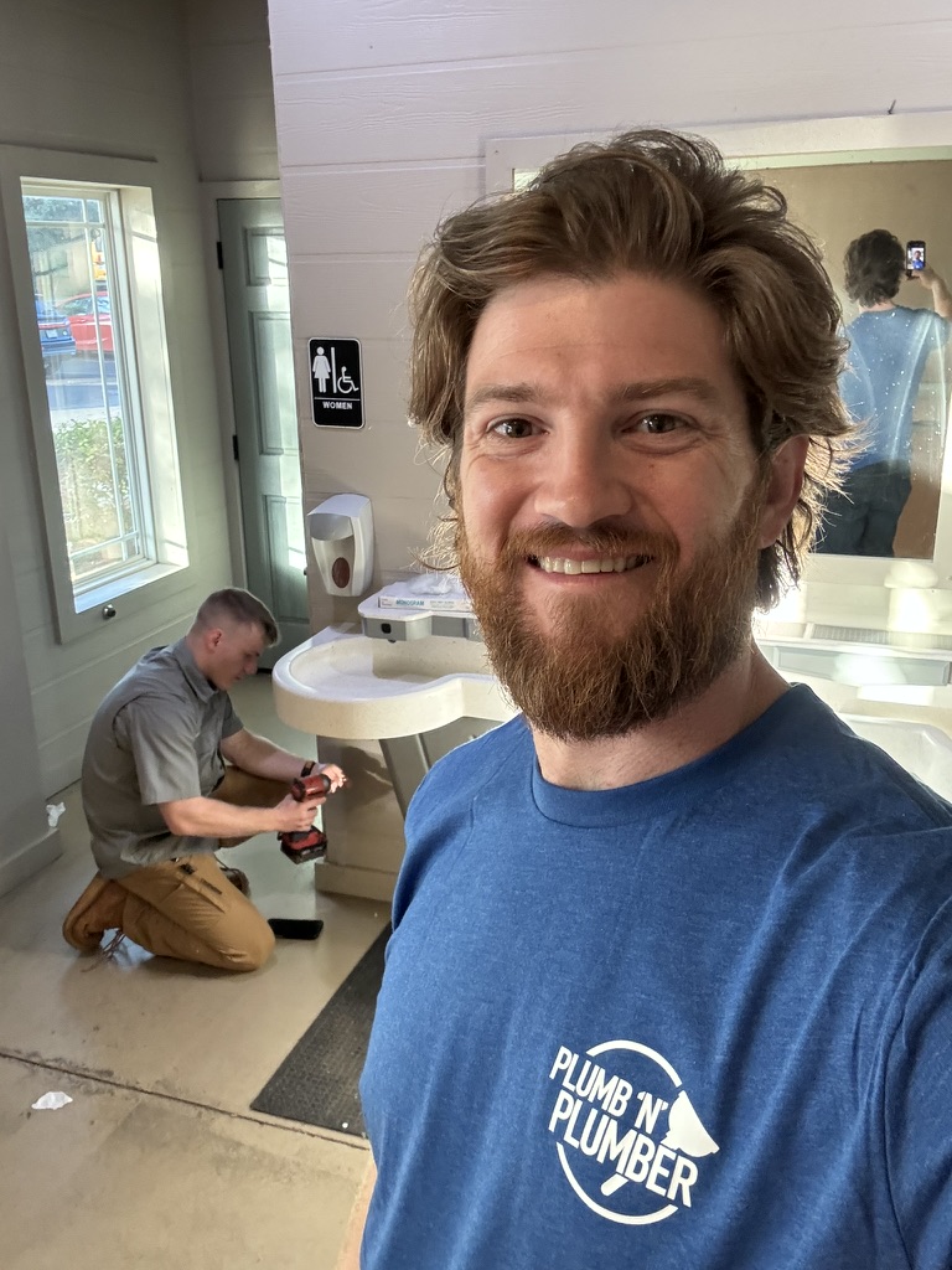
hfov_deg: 46.8
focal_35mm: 30
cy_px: 635
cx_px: 476
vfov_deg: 60.0
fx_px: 1100
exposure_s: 1/60
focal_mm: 2.69
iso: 320
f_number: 1.9
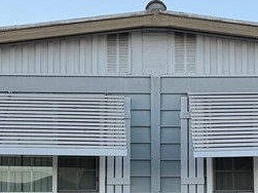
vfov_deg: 14.9
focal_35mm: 98
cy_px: 168
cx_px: 158
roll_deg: +0.2
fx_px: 730
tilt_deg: +2.2
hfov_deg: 20.0
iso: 80
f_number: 1.78
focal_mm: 6.76
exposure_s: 1/683
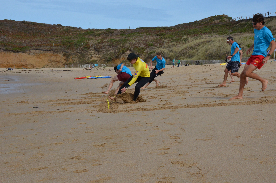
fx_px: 551
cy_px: 92
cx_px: 138
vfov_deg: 18.8
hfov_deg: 28.1
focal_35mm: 72
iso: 800
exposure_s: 1/800
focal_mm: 48
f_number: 14
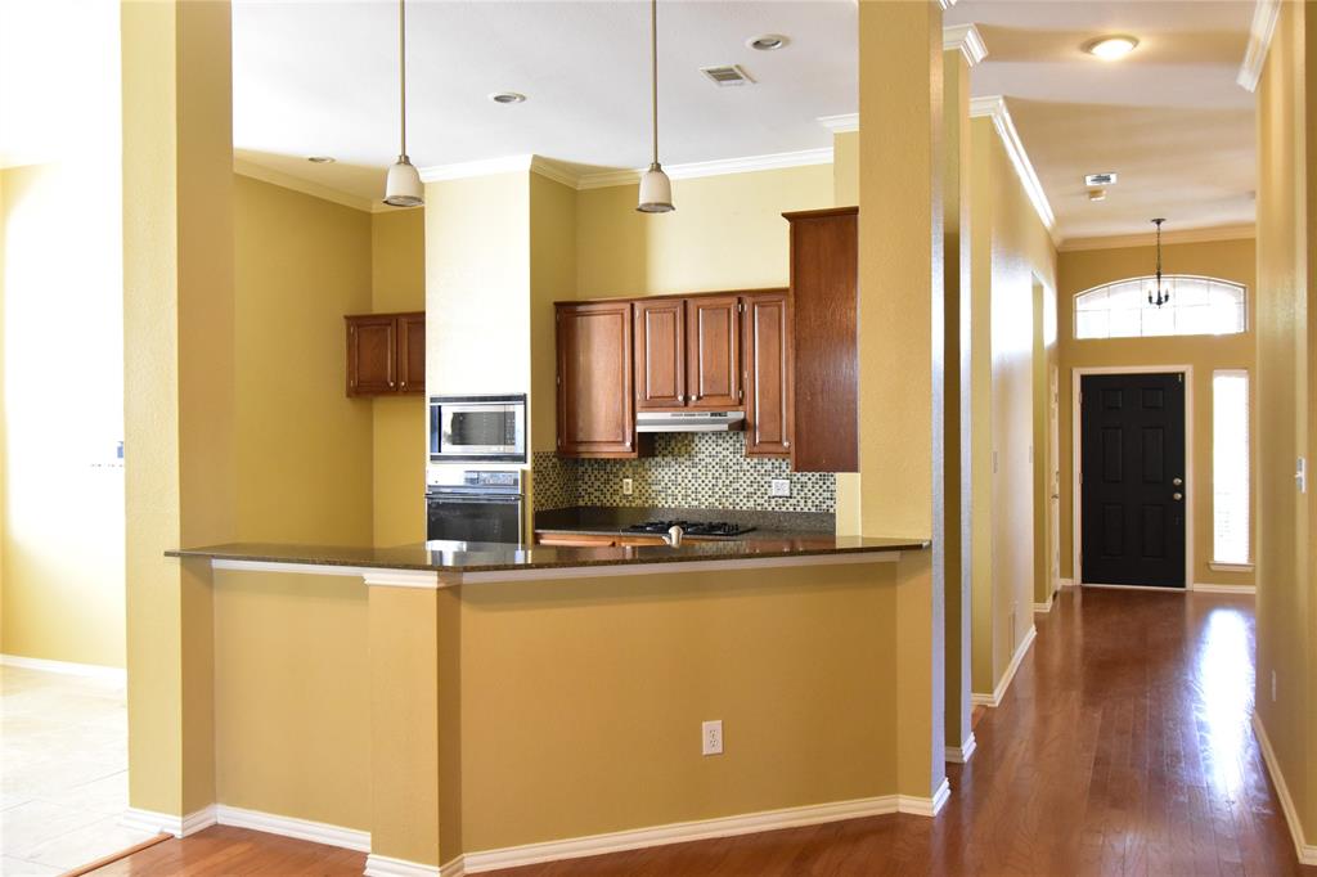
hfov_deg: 61.9
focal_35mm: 30
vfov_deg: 43.6
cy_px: 438
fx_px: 1097
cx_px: 658
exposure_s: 1/30
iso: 3600
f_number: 8
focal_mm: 20
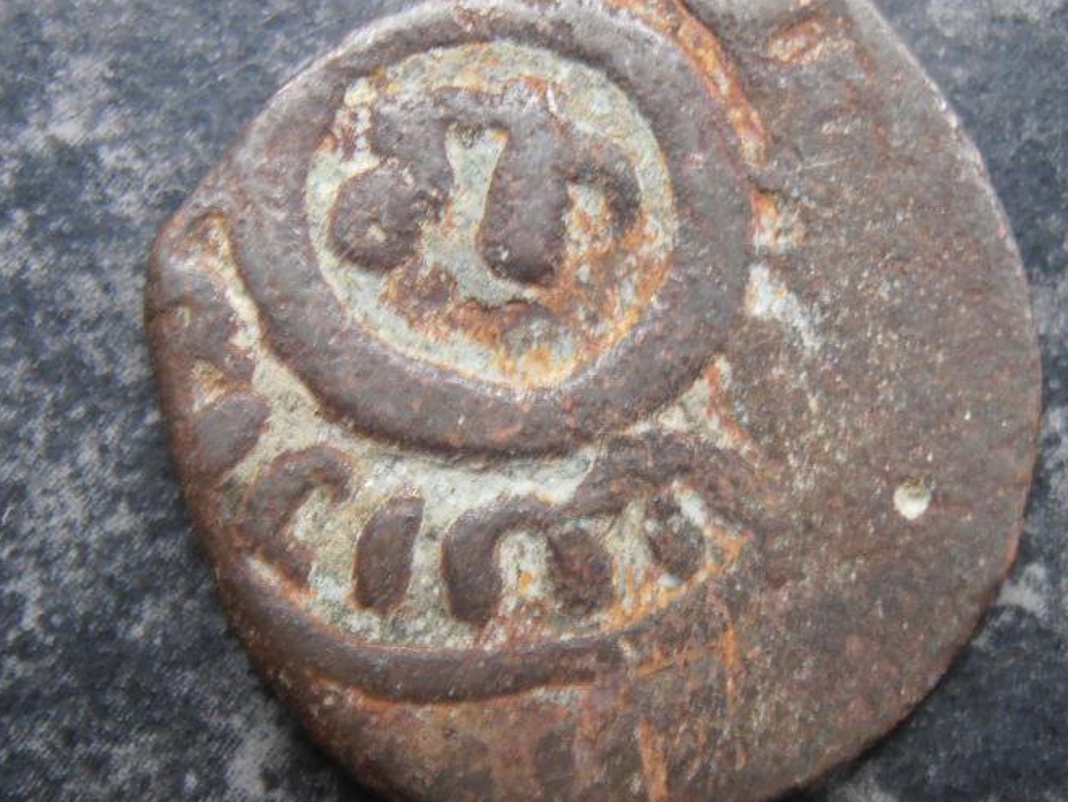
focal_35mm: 56
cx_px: 591
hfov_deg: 34.3
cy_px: 446
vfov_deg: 26.1
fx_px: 1728
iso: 125
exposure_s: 1/8
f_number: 3.9
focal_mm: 6.61
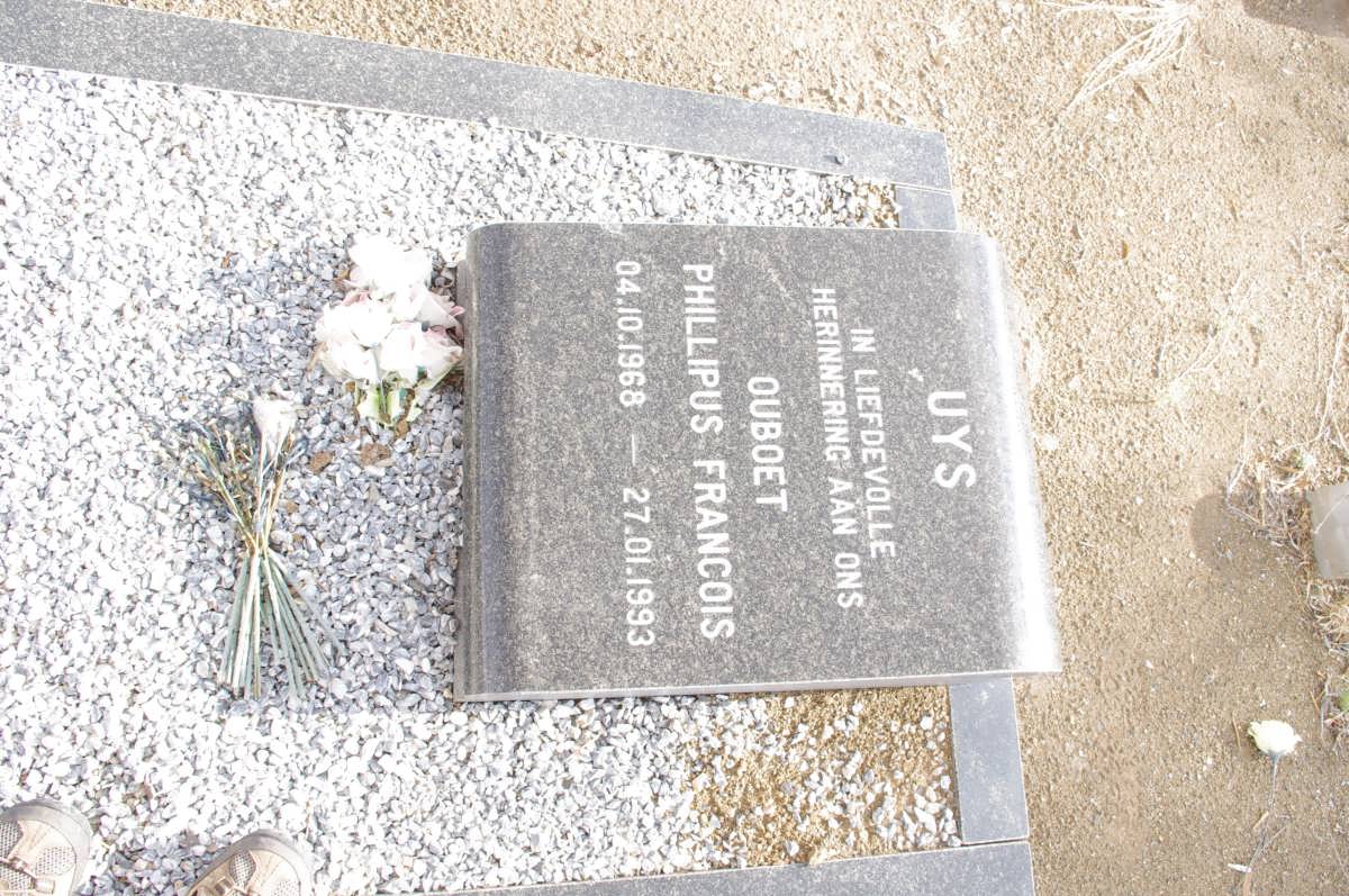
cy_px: 448
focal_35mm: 30
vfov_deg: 43.5
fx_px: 1123
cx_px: 674
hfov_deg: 62.0
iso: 800
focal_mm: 20
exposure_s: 1/125
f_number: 11
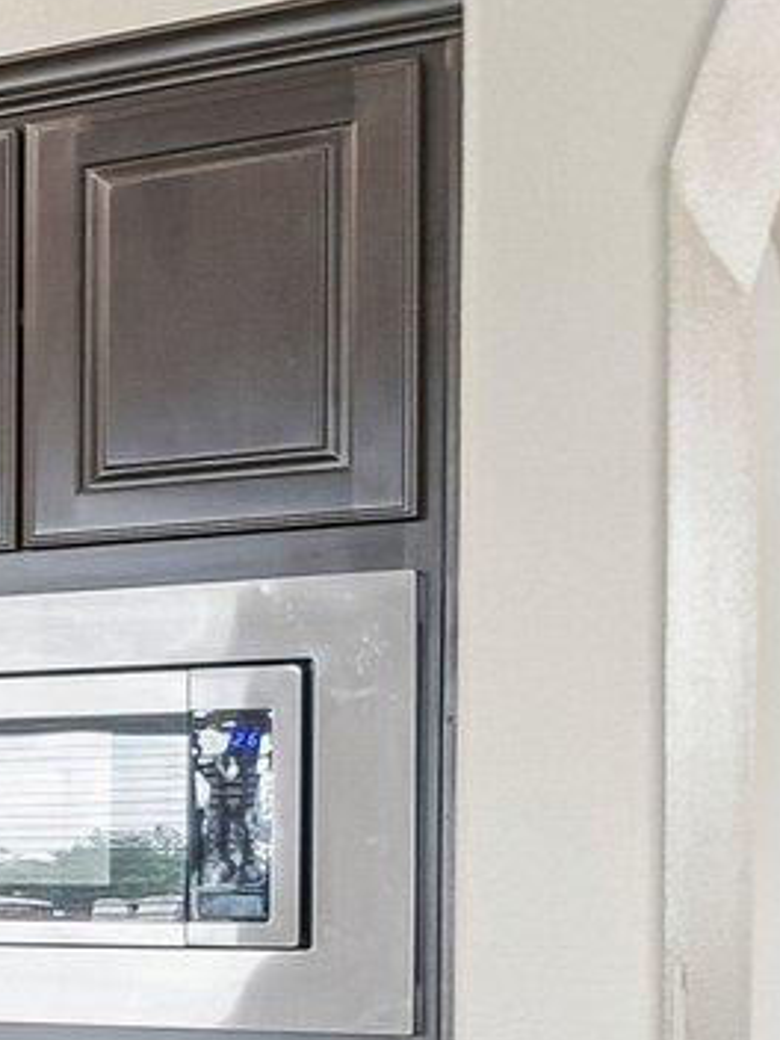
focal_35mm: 84
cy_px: 787
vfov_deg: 23.0
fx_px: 2524
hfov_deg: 11.7
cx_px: -1418
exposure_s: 1/6
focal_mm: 10
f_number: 8
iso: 400
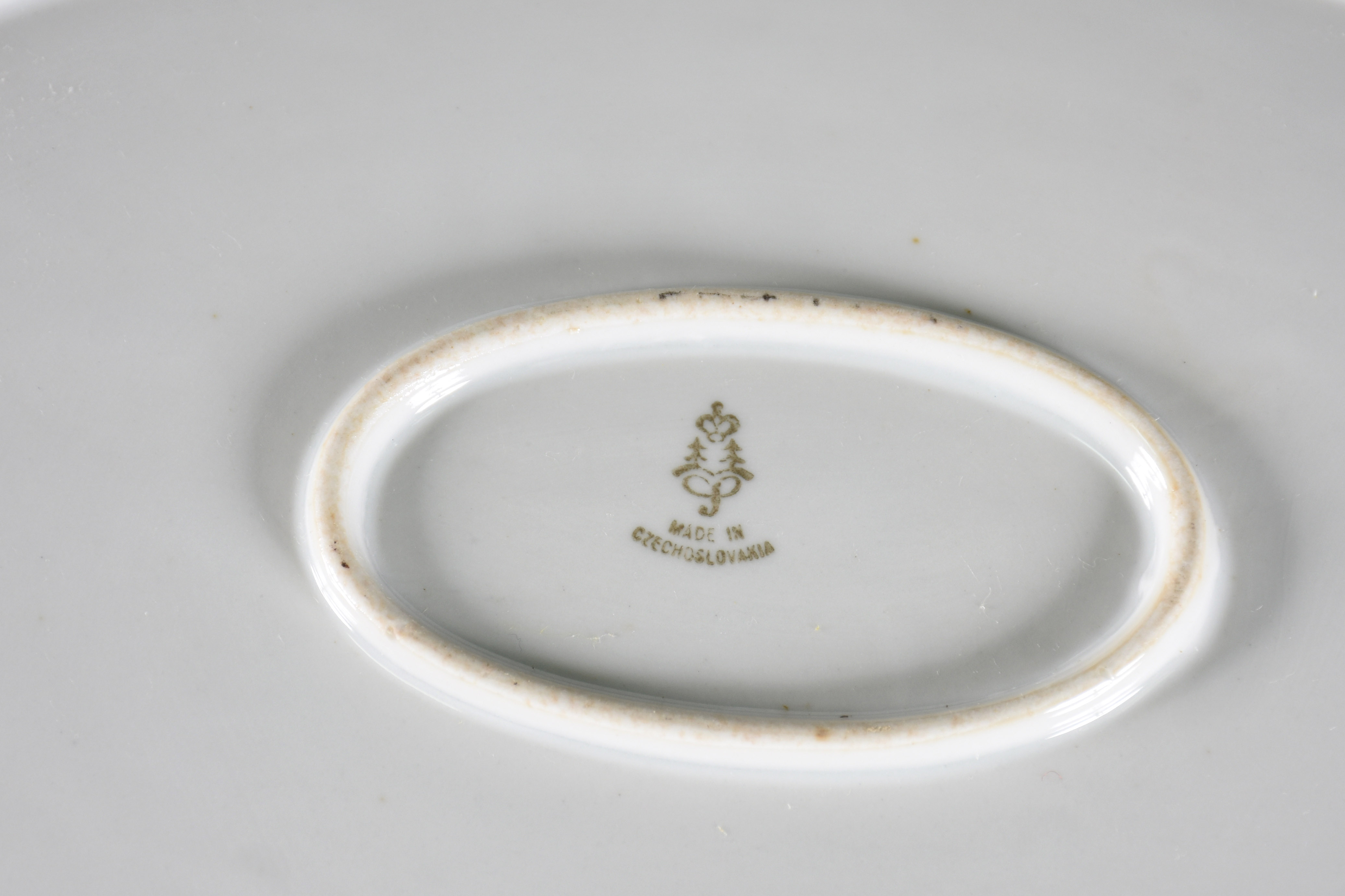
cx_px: 702
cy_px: 489
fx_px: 5342
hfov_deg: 14.3
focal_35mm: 143
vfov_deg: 9.6
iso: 250
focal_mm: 66
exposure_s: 1/50
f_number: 7.1
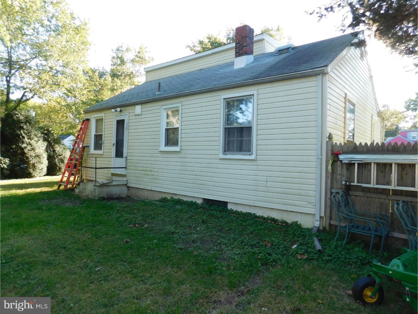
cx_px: 209
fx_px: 278
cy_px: 157
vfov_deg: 58.9
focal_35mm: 23
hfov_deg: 73.9
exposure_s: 1/160
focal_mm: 4
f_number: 3
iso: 125
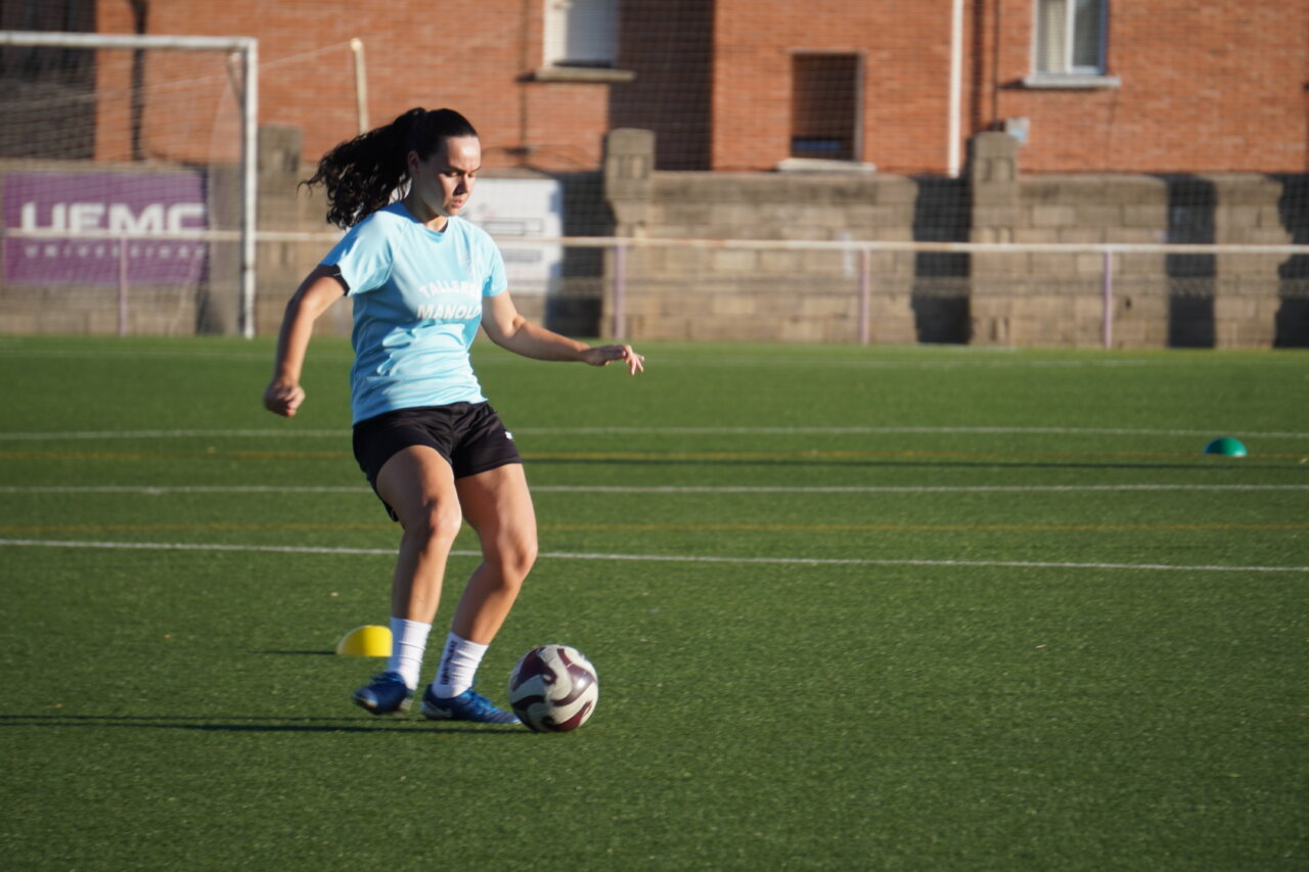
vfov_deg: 4.4
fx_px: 11451
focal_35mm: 315
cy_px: 436
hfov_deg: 6.5
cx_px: 654
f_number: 6.3
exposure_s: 1/400
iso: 160
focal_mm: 210
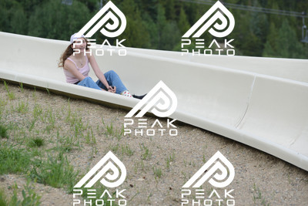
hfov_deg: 10.5
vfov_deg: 7.0
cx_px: 154
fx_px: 1669
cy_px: 103
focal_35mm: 195
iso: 1000
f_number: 6.3
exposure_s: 1/1250
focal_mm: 195
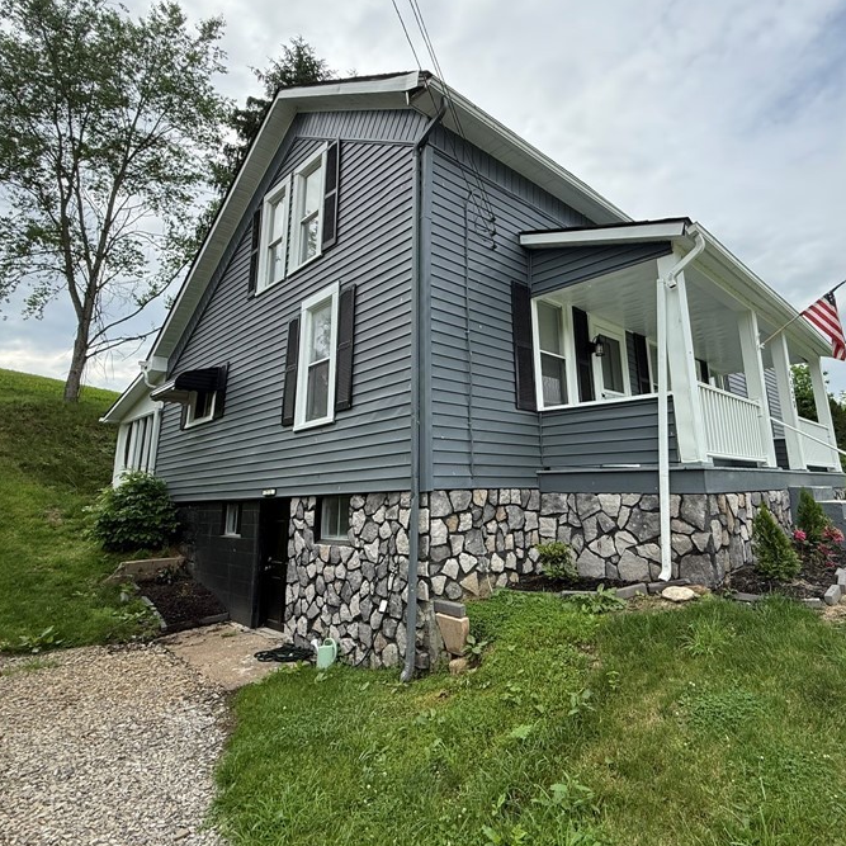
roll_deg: +1.8
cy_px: 372
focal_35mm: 19
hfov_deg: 76.9
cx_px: 501
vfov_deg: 77.4
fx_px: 525
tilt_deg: +13.9
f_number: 2.2
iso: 64
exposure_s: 1/760
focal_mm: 2.22
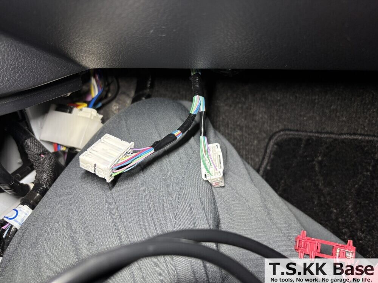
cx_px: 189
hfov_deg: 67.3
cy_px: 142
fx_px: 284
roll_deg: +5.6
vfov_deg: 53.1
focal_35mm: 26
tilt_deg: -28.4
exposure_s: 1/121
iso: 80
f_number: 1.6
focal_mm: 5.96
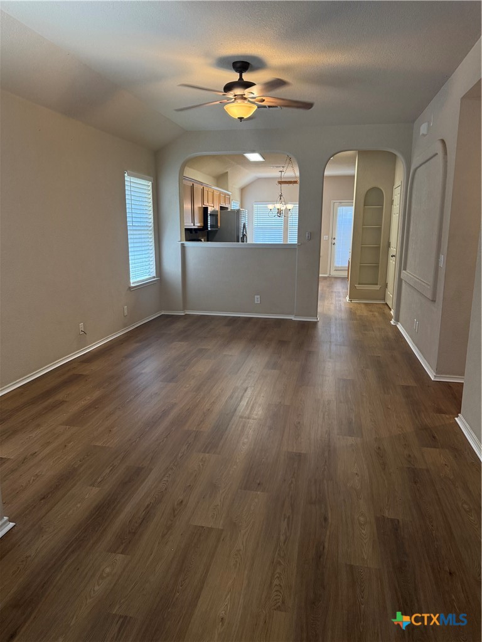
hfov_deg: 56.8
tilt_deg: -9.8
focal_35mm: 24
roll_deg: -0.5
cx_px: 241
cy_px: 321
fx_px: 446
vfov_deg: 71.6
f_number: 1.78
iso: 320
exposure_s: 1/120
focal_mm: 6.76
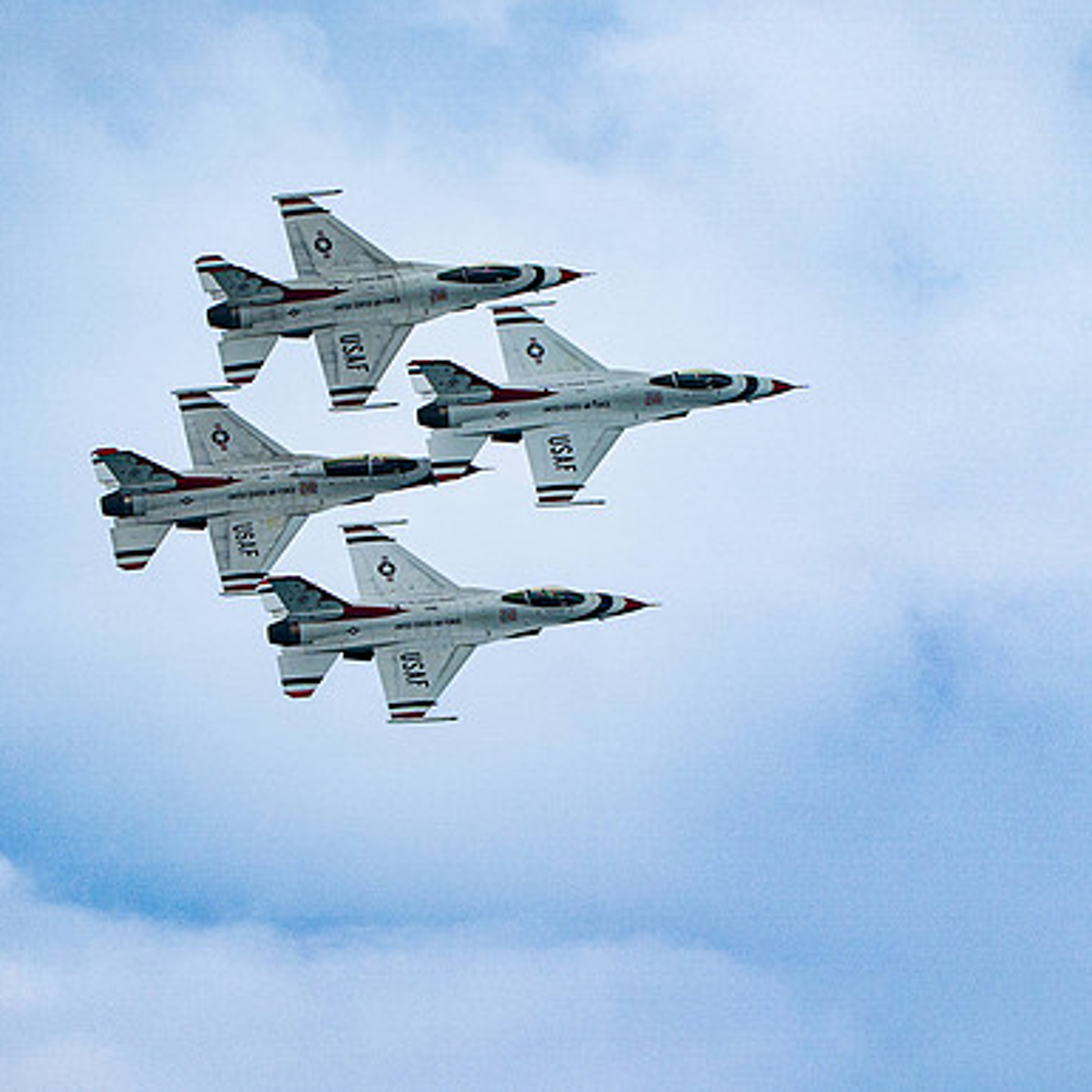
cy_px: 667
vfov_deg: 2.1
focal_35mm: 847
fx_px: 30230
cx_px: 598
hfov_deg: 2.1
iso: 640
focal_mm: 400
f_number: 9
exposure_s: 1/1250
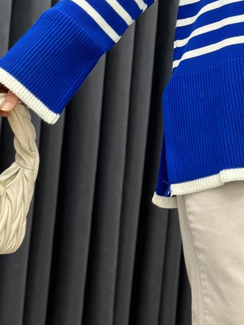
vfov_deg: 13.9
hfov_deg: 10.7
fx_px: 1287
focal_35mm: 137
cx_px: 232
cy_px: -73
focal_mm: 6.86
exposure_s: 1/187
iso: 80
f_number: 1.78
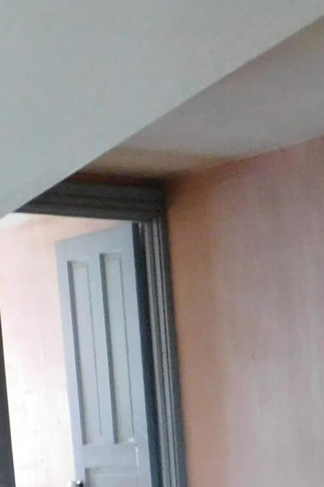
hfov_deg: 12.1
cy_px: 686
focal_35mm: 107
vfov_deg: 17.5
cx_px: 523
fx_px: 1445
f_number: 3
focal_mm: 4
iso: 400
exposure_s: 1/8
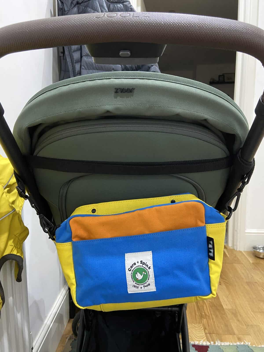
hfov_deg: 53.1
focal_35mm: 26
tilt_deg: -7.6
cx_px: 132
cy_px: 176
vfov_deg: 67.3
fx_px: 264
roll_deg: -0.4
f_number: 1.8
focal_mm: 4.25
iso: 640
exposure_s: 1/32
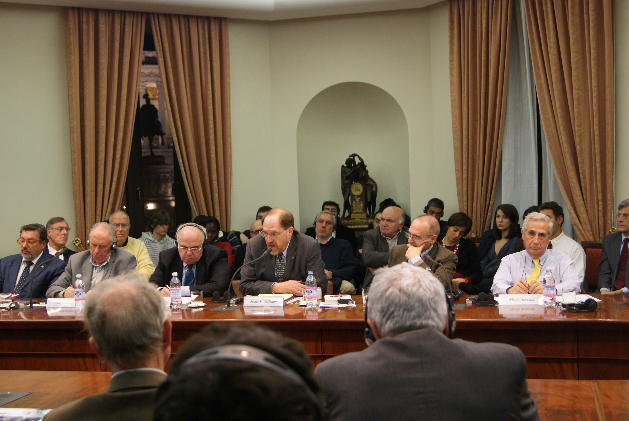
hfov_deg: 37.8
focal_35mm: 52
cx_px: 314
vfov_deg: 25.8
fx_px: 918
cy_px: 210
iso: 400
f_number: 4.5
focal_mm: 35
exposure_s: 1/20
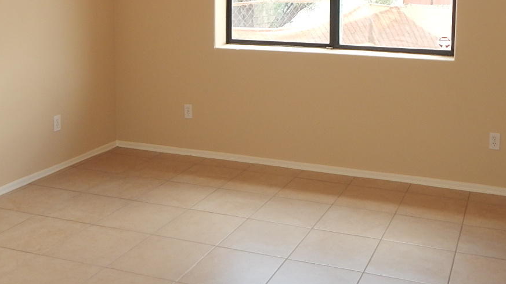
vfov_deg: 26.3
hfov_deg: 46.2
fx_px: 590
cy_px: 32
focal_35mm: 44
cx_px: 301
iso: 125
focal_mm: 4
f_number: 3
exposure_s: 1/100
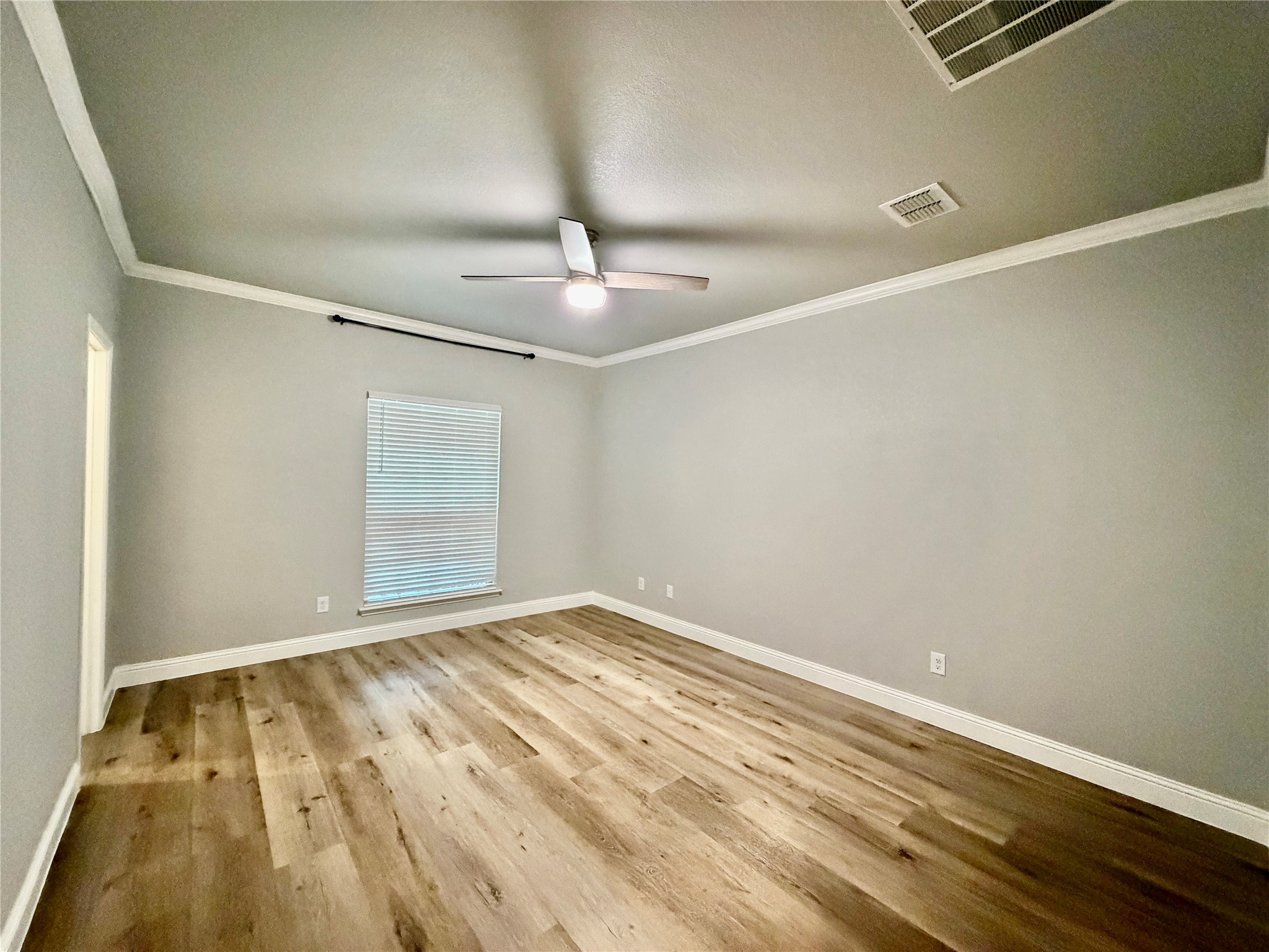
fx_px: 513
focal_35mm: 14
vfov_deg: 85.7
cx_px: 634
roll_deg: -1.5
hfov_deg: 102.1
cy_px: 476
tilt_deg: -0.5
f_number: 2.2
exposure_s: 1/60
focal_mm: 2.22
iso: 1000
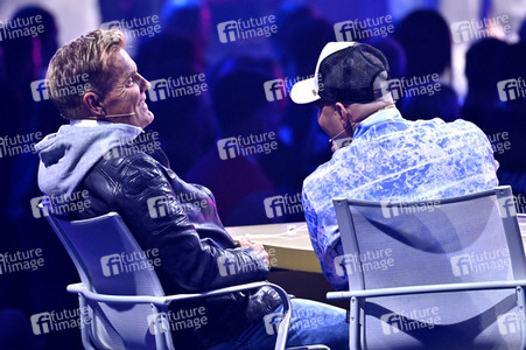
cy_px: 175
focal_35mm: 400
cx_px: 263
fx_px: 5840
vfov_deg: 3.4
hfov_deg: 5.2
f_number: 5
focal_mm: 400
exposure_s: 1/640
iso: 5000
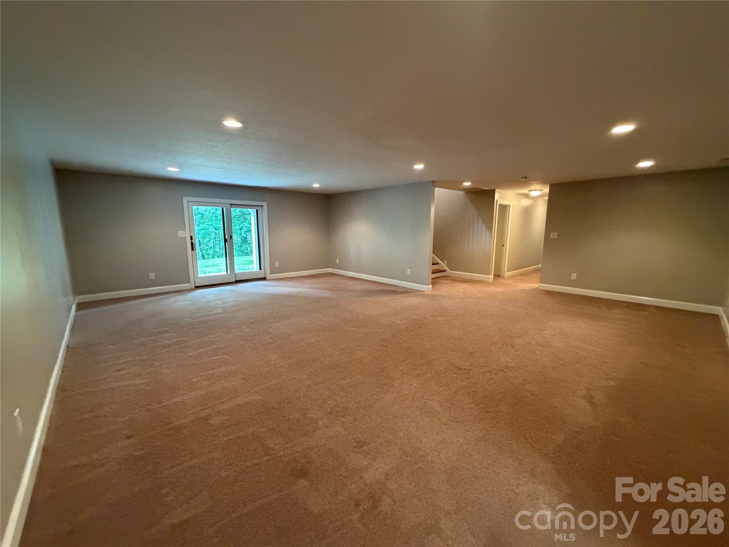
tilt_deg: -7.8
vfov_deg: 85.7
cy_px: 274
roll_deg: -1.3
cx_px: 364
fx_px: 295
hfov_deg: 102.1
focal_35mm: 14
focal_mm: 2.22
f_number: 2.2
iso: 800
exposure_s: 1/60
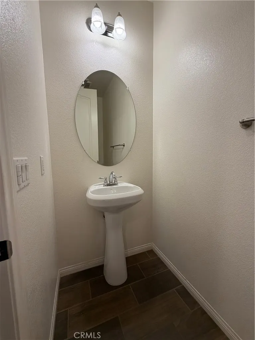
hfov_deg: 85.7
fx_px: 138
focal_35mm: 14
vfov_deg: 102.1
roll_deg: +0.6
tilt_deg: -7.3
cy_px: 170
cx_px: 128
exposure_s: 1/120
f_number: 2.2
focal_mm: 2.22
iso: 200
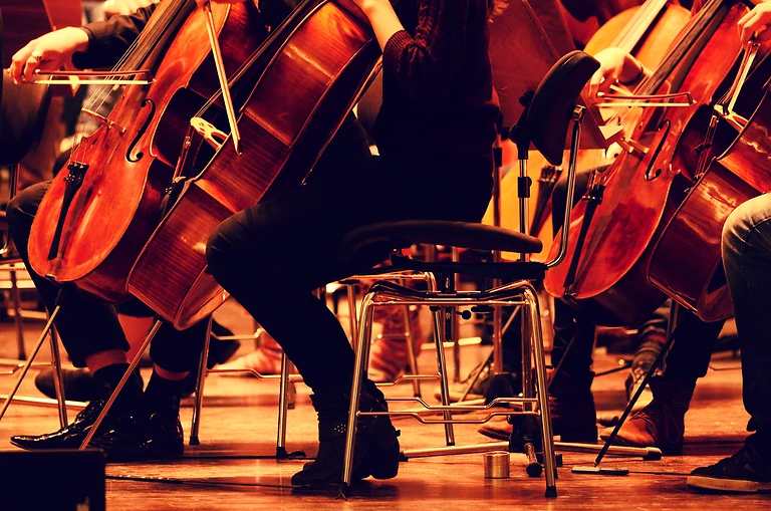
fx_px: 6413
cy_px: 256
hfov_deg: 6.9
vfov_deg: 4.6
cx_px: 386
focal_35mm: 300
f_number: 5.6
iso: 800
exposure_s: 1/50
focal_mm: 200
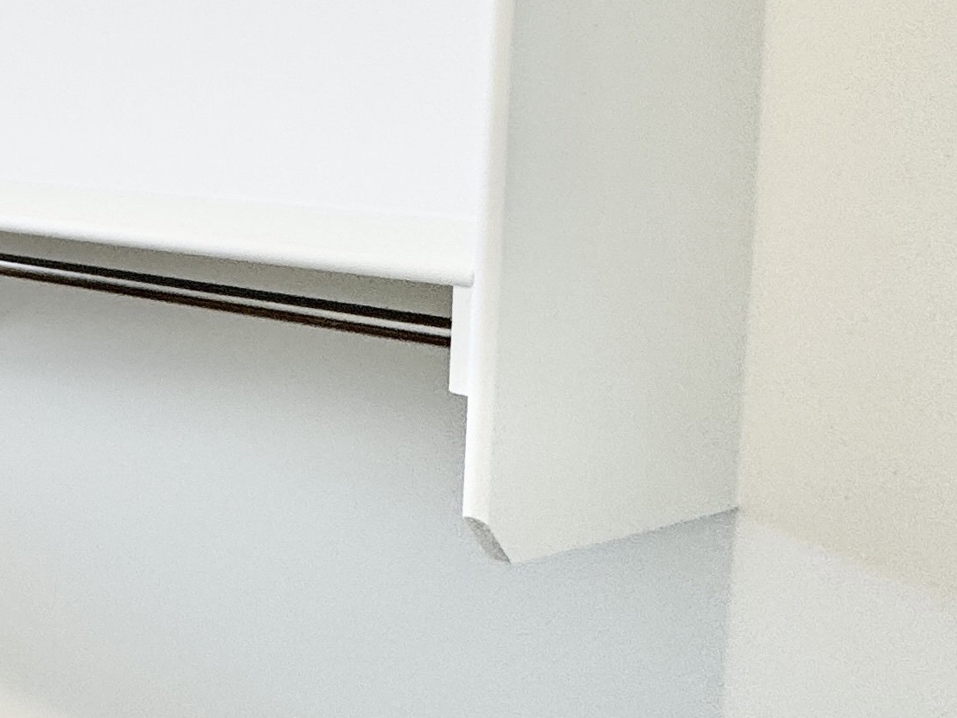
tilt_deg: -3.9
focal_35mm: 51
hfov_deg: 26.7
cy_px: 163
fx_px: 1410
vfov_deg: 28.1
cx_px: -480
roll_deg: -1.1
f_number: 2.2
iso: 50
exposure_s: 1/120
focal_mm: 2.22
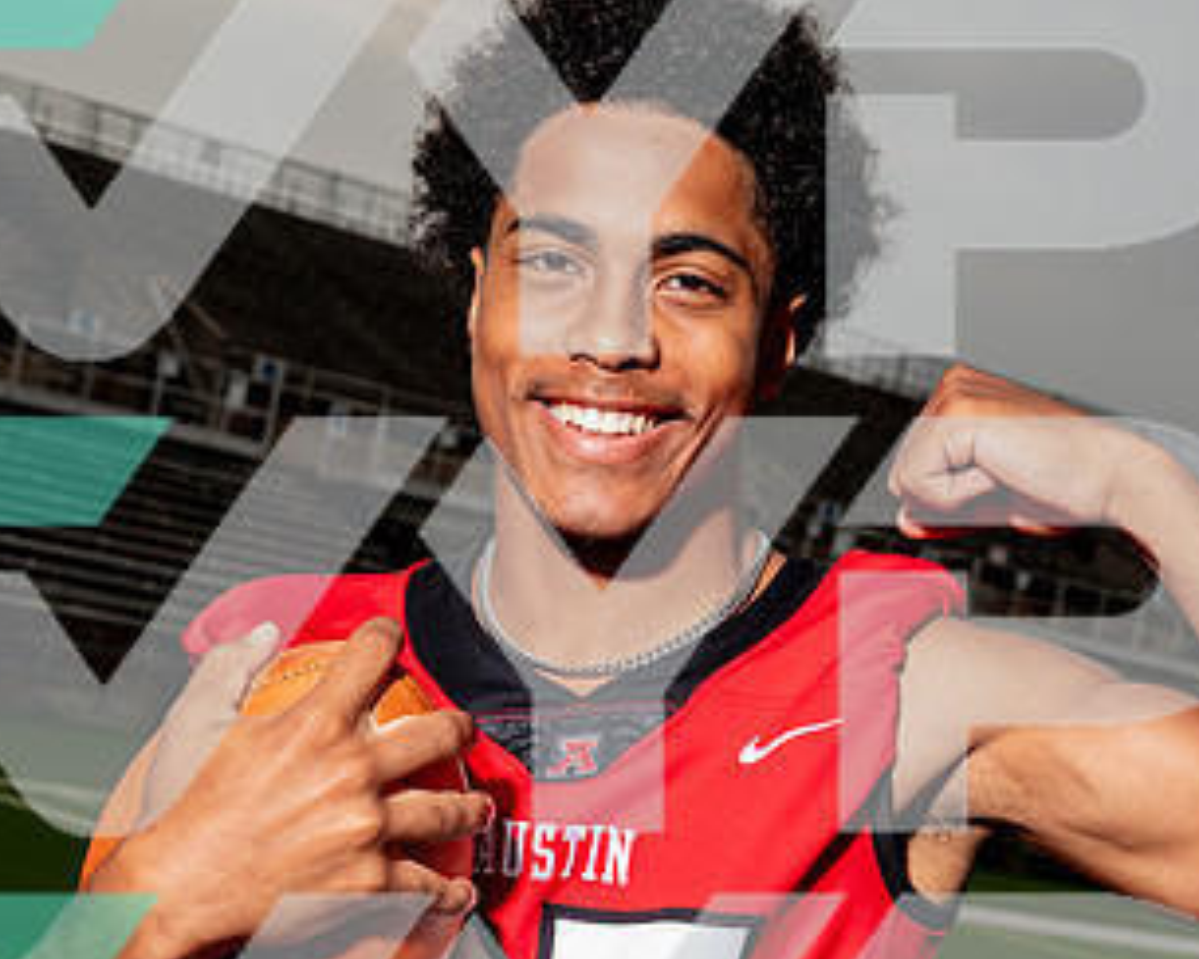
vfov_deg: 18.2
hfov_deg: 22.7
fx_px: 2981
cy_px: 627
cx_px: 763
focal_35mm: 84
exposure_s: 1/250
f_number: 8
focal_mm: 47
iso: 100
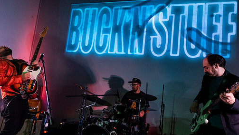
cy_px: 61
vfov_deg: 40.1
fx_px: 184
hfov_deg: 66.0
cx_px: 114
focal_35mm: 29
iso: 2000
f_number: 3.2
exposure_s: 1/100
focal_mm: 24
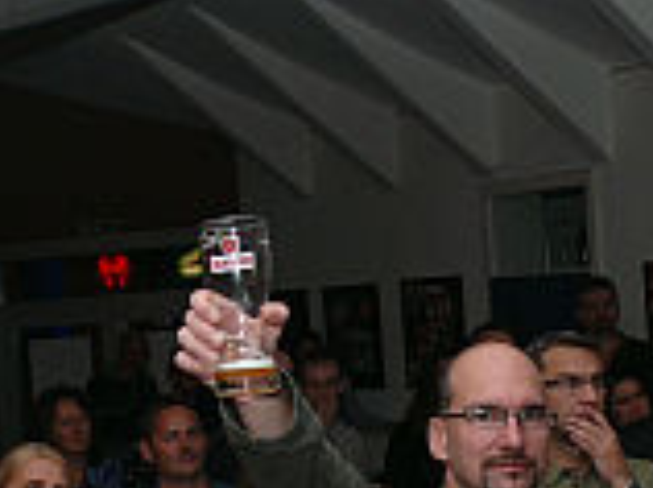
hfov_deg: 19.6
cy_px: 529
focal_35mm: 100
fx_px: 1884
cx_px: 198
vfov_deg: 14.4
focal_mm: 7.4
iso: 100
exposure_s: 1/30
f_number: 2.8
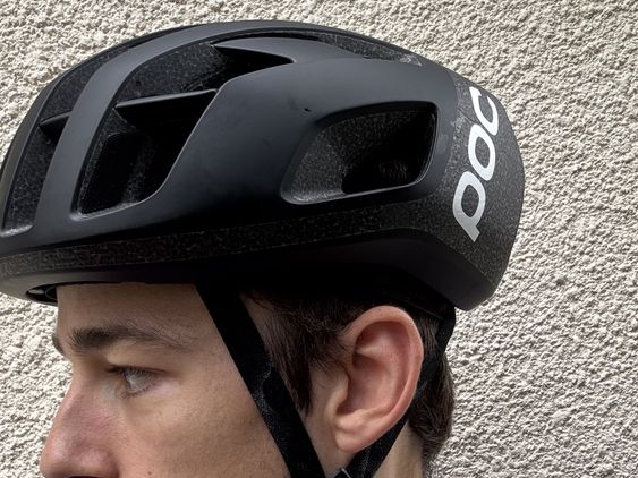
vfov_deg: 29.2
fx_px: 903
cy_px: 365
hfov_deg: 38.8
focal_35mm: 49
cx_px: 272
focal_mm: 2.69
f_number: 1.9
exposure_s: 1/137
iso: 20
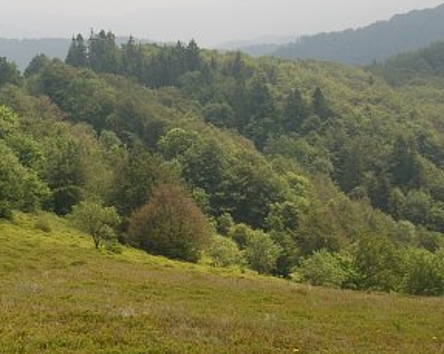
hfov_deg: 19.6
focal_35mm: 90
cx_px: -131
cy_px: 244
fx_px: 1186
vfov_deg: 16.9
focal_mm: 23
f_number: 8
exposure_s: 1/80
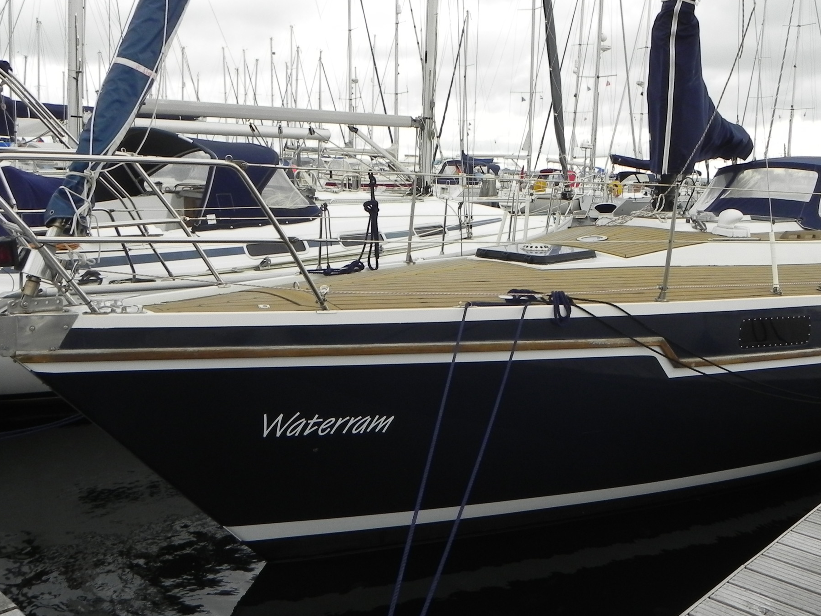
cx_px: 504
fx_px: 854
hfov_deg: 50.9
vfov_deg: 39.6
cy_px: 267
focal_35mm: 36
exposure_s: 1/254
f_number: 5.6
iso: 160
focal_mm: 4.6
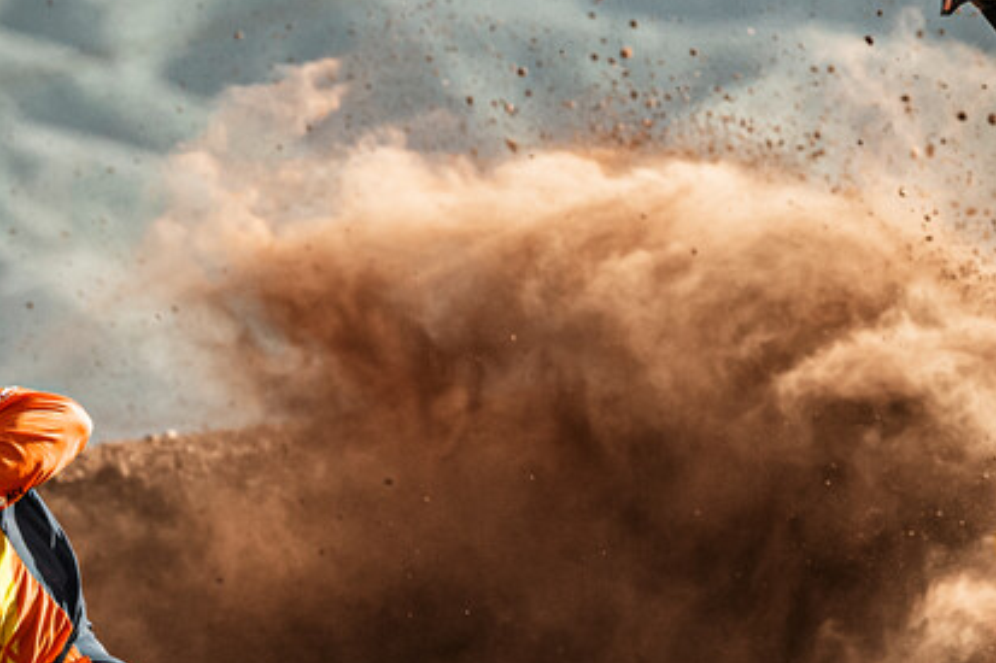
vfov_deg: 2.8
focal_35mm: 494
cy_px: 771
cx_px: 439
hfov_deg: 4.2
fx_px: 13661
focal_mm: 170
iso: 1000
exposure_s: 1/1600
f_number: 4.5
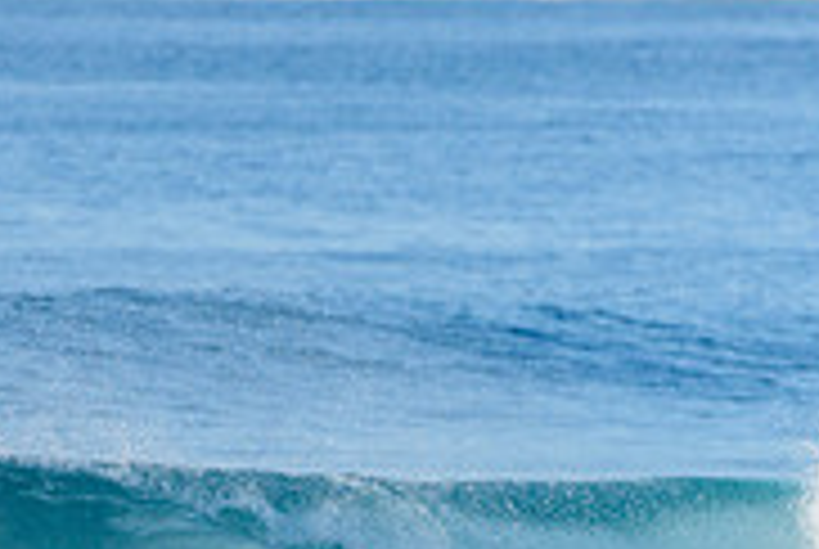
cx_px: 94
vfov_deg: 0.9
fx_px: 36277
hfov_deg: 1.3
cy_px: 686
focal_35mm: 1592
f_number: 5.6
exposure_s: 1/2000
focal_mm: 500
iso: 280
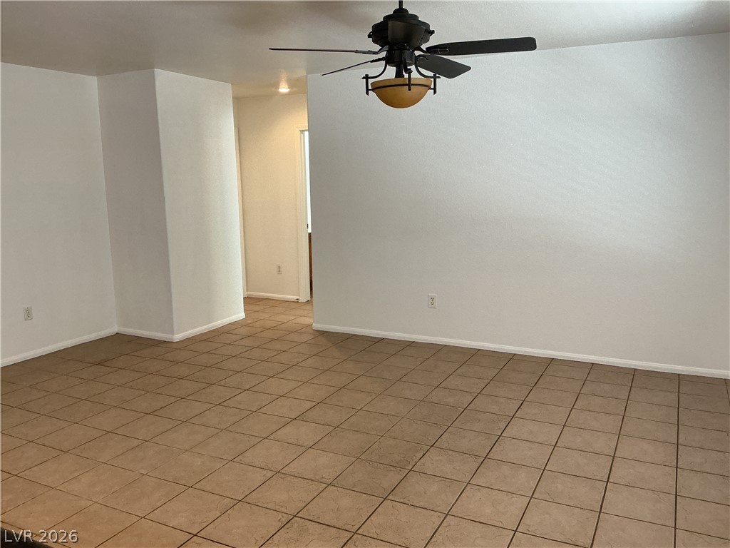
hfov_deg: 61.7
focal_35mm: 29
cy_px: 274
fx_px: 612
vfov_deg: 48.2
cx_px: 365
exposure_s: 1/60
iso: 160
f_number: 1.8
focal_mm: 3
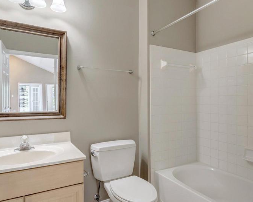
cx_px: 129
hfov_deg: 72.6
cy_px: 104
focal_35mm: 23
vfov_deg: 60.9
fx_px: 172
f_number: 8
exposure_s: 1/20
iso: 1250
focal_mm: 16
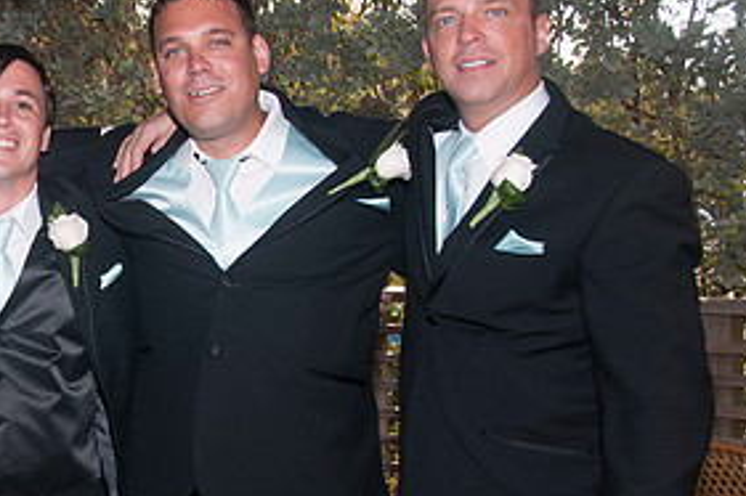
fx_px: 1408
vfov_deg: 20.0
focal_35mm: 68
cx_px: 3
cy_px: 288
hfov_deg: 27.9
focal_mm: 22
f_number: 5.6
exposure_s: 1/250
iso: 100
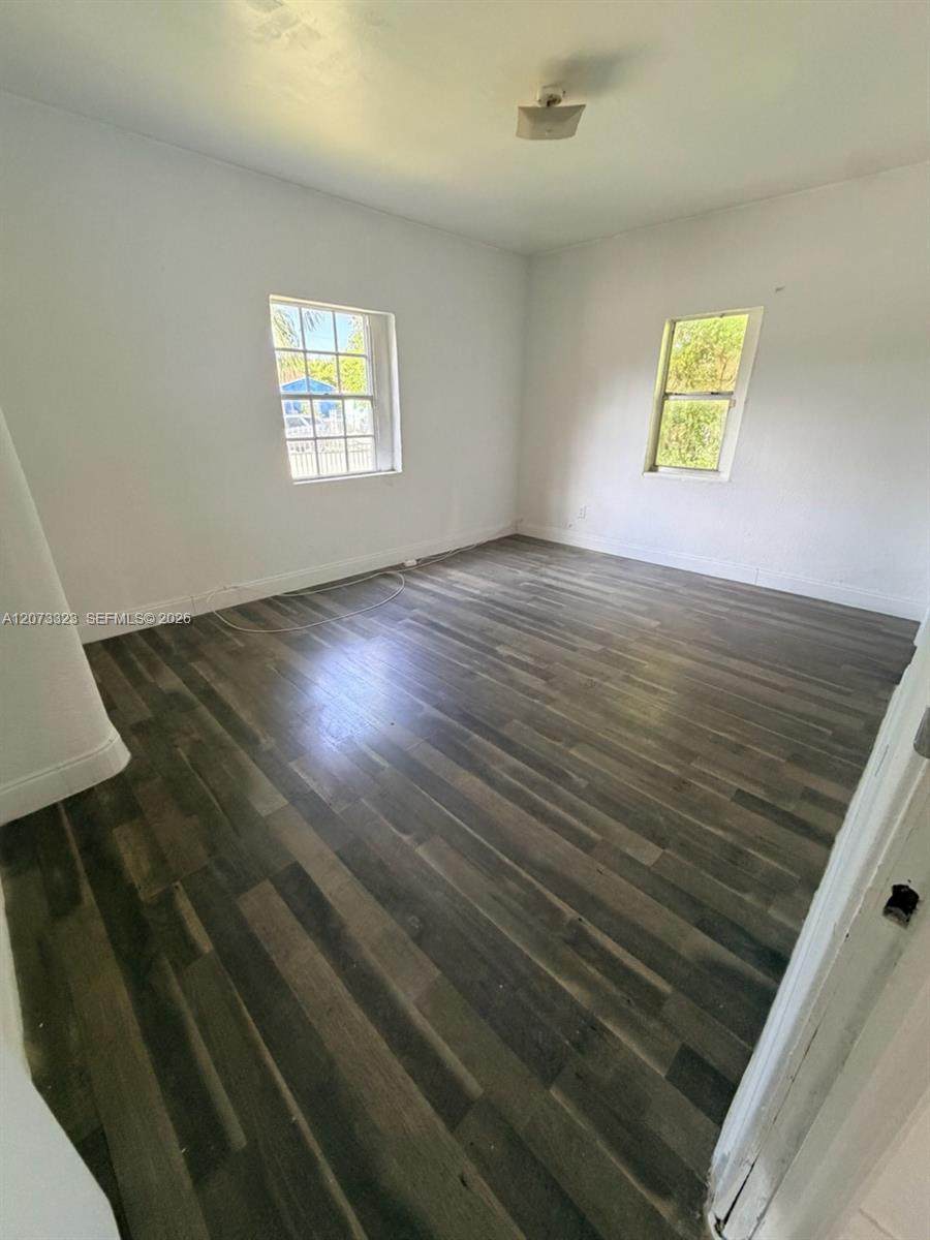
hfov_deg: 85.7
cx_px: 465
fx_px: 502
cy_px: 620
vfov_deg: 102.1
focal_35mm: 14
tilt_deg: -23.6
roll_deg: +0.2
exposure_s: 1/73
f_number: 2.2
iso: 320
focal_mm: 2.22
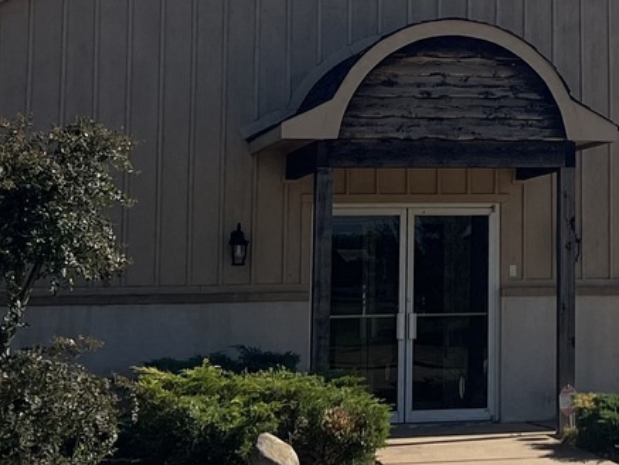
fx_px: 2129
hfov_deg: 16.1
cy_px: 11
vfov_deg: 12.3
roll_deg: +0.9
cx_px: 680
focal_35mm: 119
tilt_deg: +8.0
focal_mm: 5.7
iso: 50
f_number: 1.5
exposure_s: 1/6579
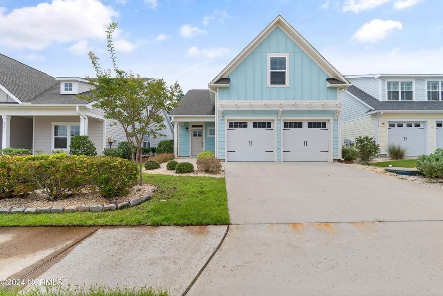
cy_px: 148
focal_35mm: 15
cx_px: 222
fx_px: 185
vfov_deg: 77.3
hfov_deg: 100.4
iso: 100
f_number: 6.3
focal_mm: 10
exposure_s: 1/160
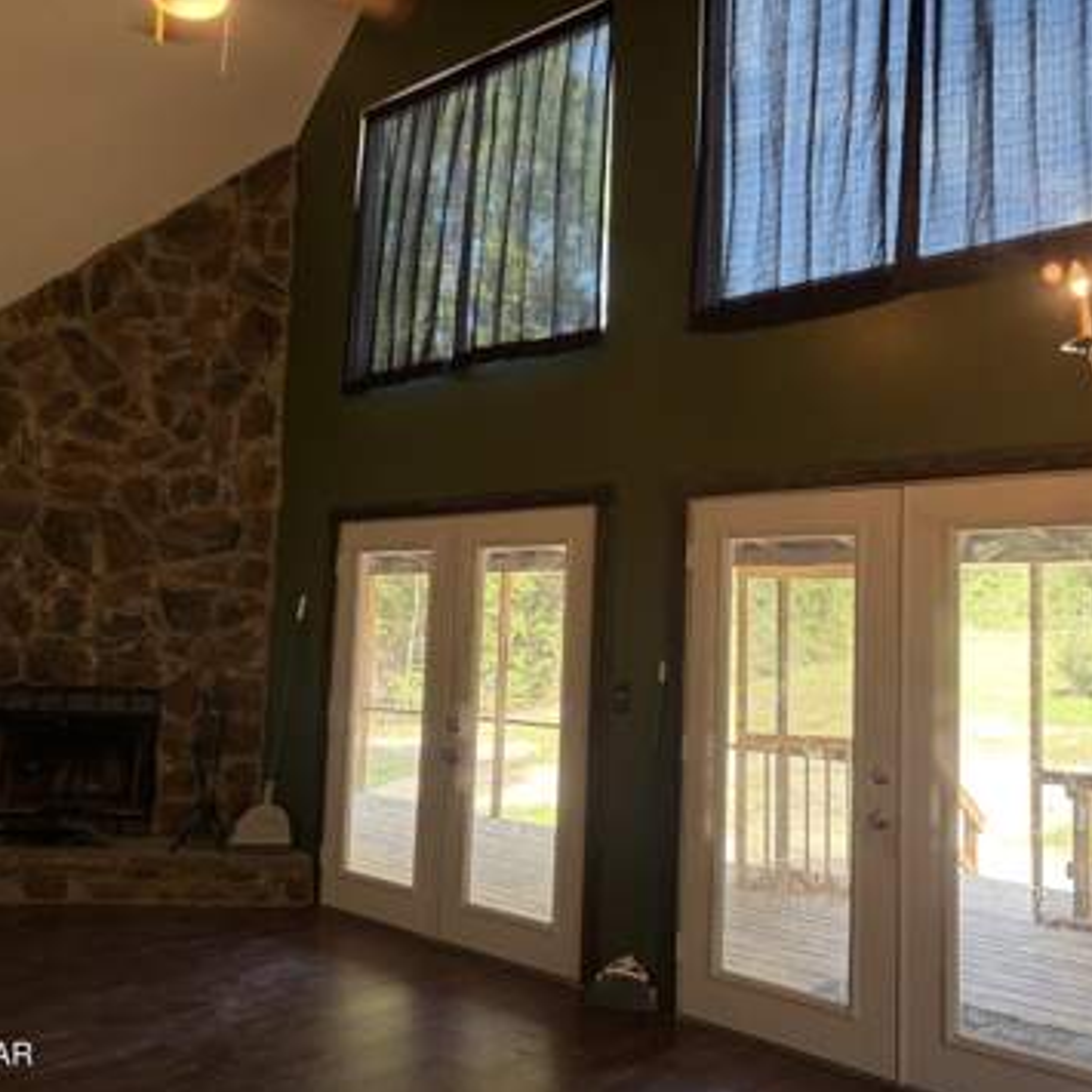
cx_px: 584
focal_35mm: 31
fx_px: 1106
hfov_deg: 52.5
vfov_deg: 52.5
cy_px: 549
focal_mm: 5.96
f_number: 1.6
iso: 100
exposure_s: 1/60
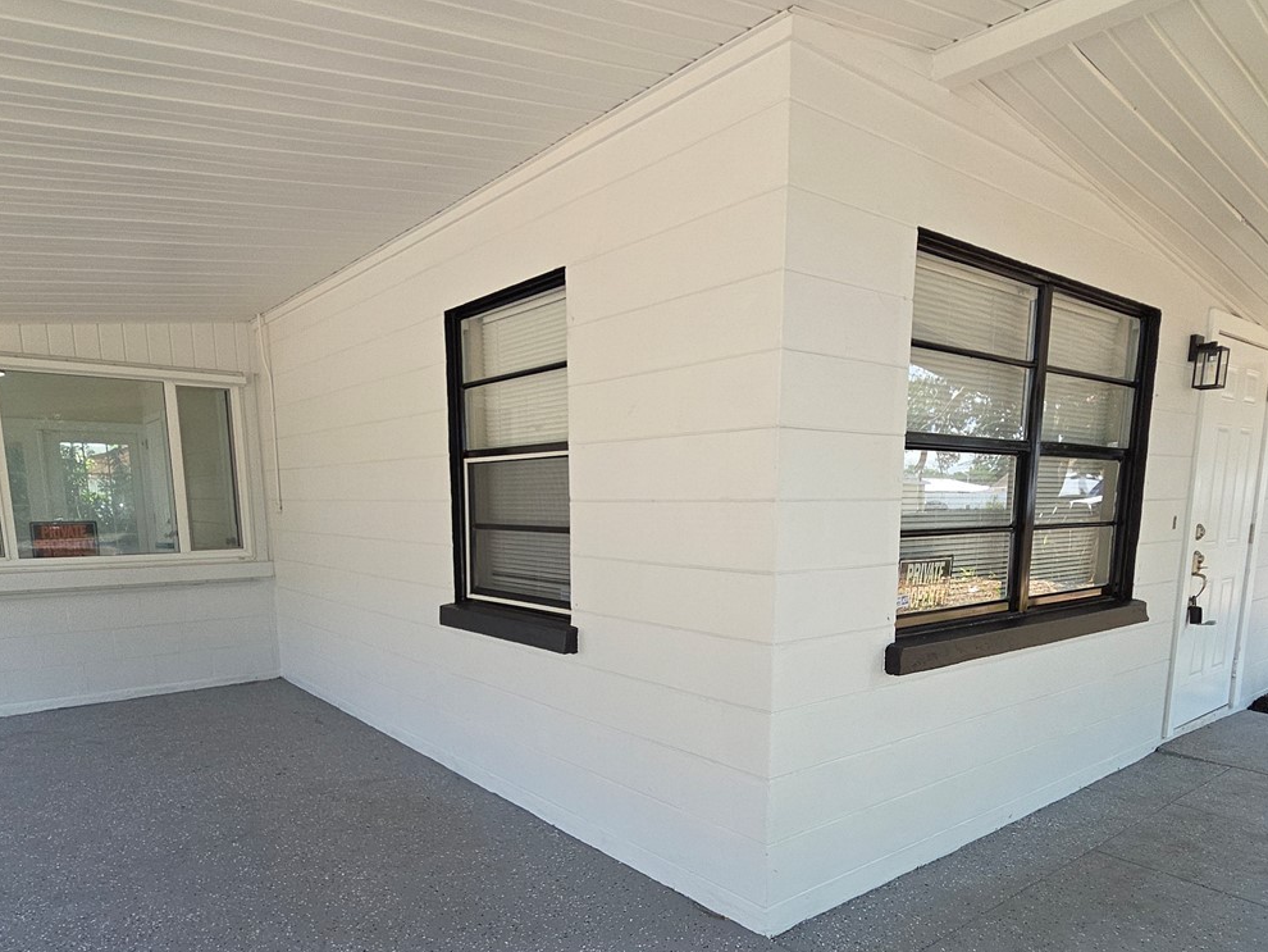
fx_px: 769
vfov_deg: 61.7
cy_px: 643
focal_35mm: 21
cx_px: 628
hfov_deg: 79.0
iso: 50
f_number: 2.2
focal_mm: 2.2
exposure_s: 1/185
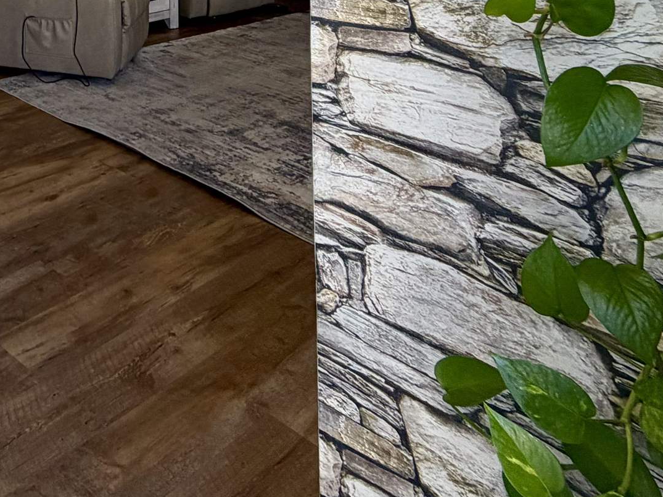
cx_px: -70
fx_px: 766
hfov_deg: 38.5
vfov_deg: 28.3
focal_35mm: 40
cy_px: -179
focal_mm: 2.22
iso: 80
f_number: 2.2
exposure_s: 1/120
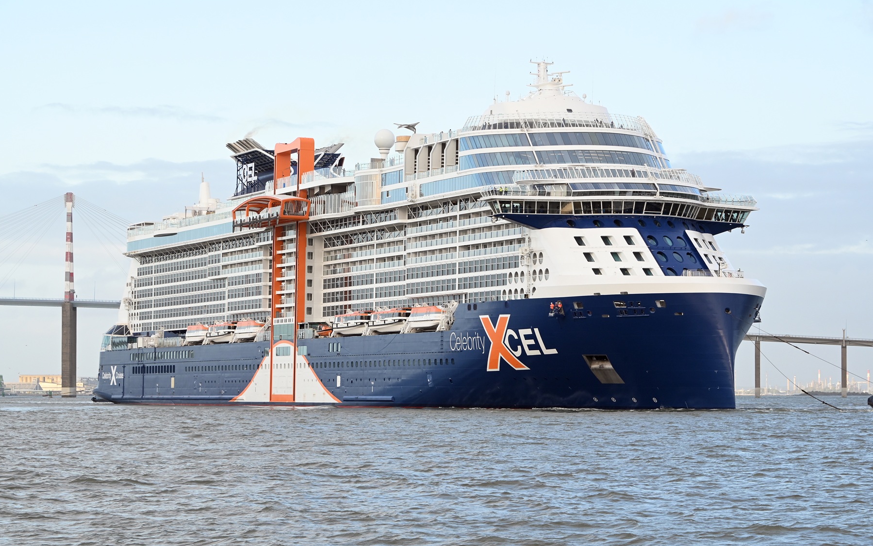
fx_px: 2737
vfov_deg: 11.4
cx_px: 436
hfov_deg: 18.1
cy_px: 259
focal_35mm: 115
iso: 800
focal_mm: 112
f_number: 11
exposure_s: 1/160
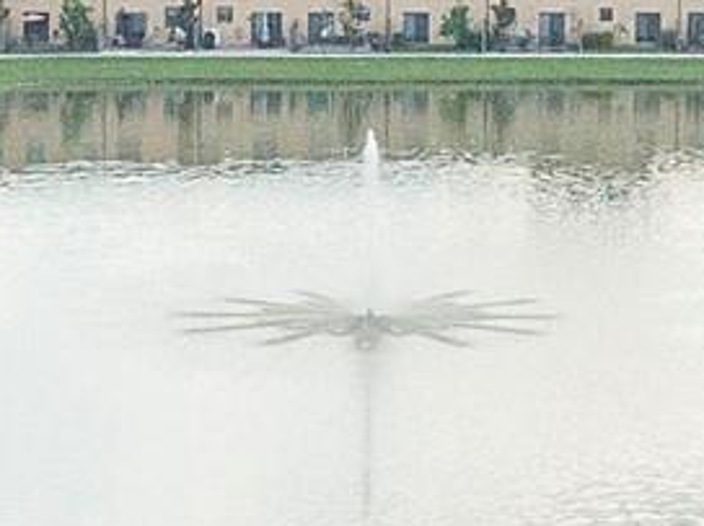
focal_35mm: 181
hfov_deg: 10.9
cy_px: -5
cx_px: 474
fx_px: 3675
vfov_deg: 8.1
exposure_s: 1/1250
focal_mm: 4.39
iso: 100
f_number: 2.8
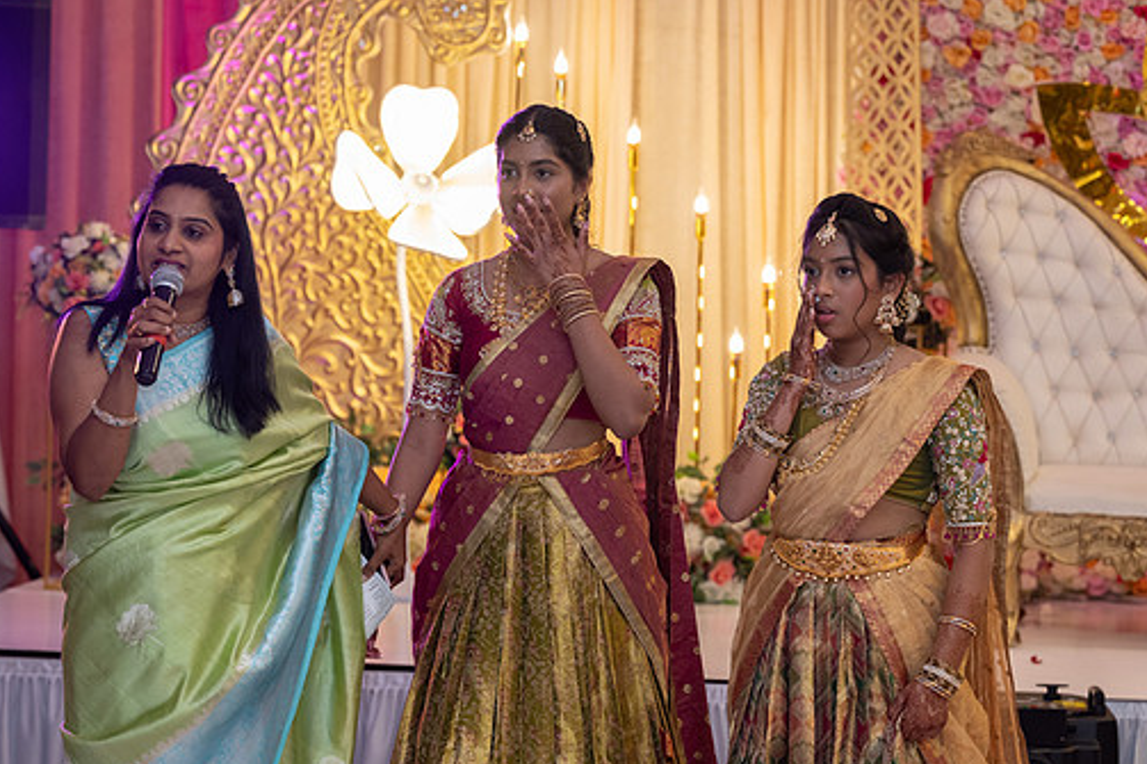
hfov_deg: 20.2
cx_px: 536
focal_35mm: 101
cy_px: 396
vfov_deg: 13.5
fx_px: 3217
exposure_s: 1/160
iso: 1000
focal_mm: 86
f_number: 3.5
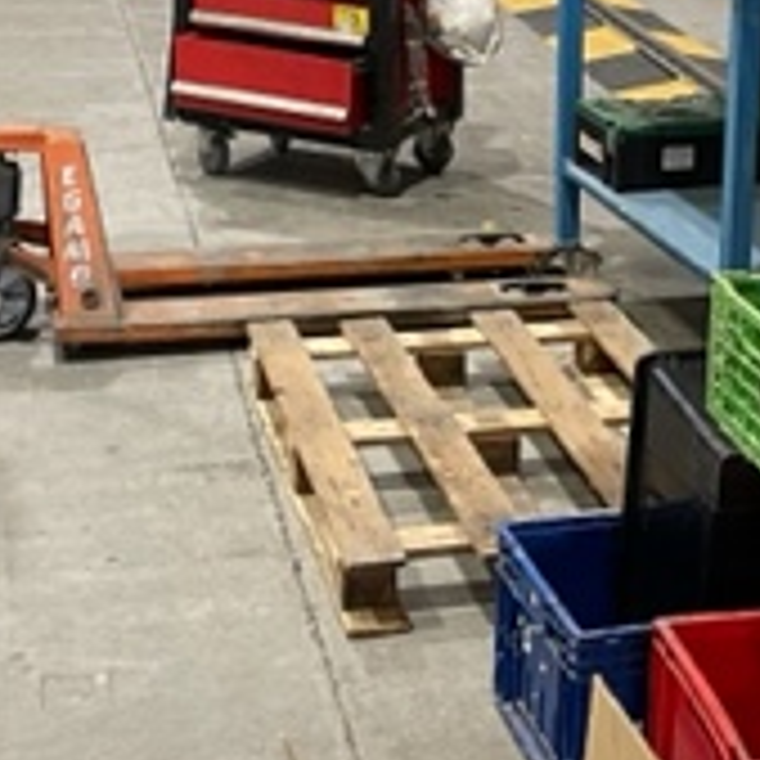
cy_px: 63
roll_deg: -3.5
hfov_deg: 19.7
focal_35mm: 87
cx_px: 625
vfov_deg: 19.5
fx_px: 2161
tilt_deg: -12.7
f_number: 1.6
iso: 100
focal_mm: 4.2
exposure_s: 1/50
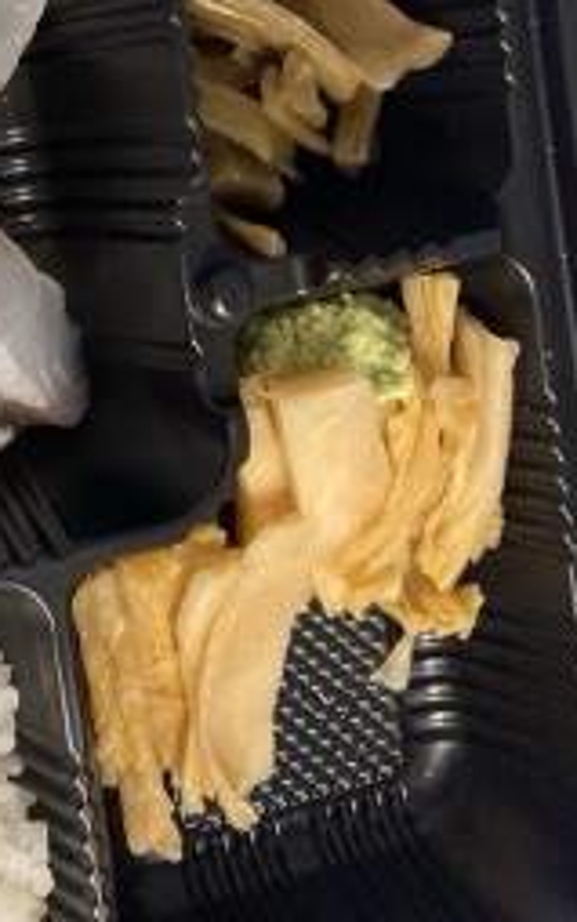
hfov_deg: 21.9
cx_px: -65
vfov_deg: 35.0
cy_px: 167
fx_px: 1407
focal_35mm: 56
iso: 320
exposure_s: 1/40
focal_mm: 3.99
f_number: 1.8
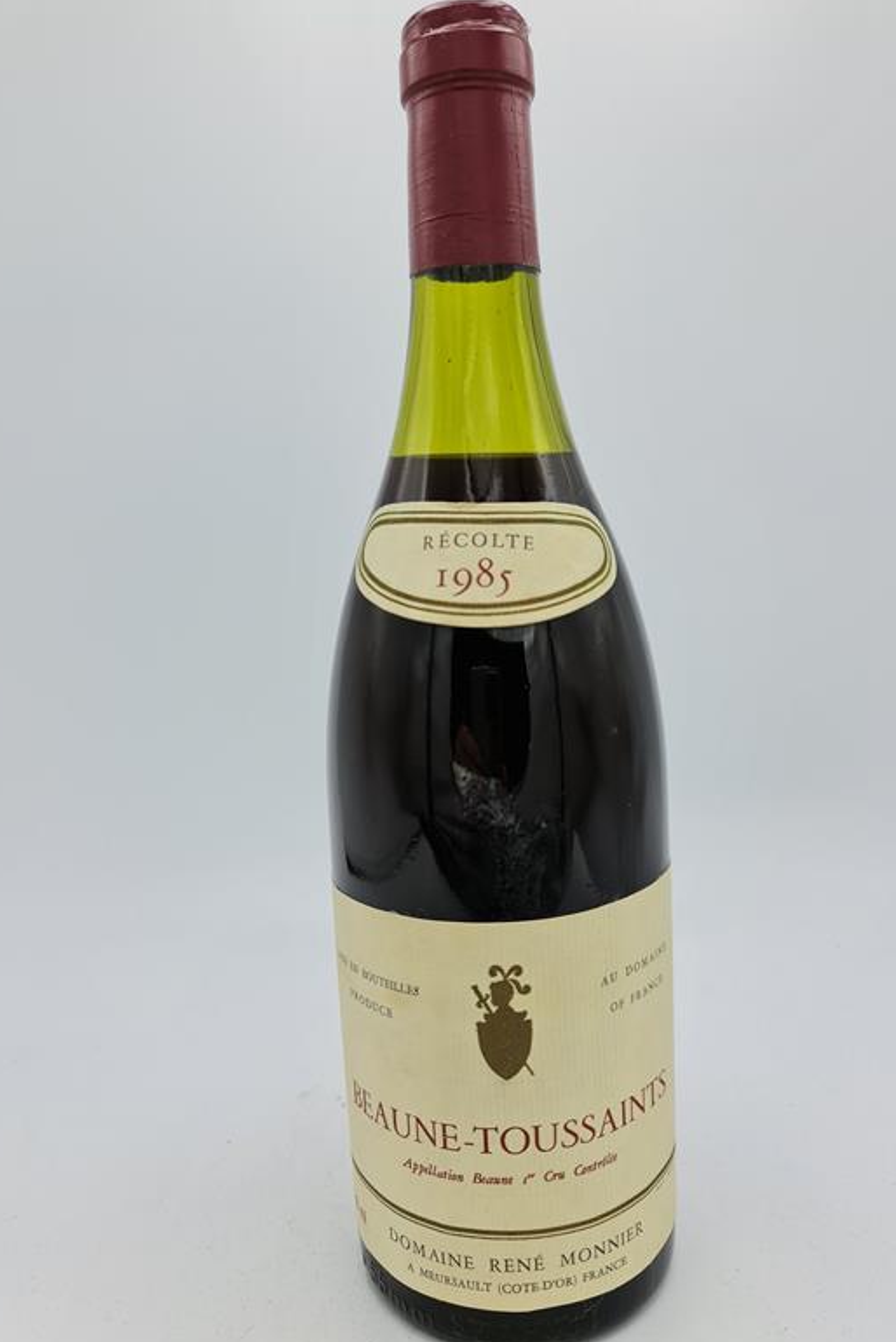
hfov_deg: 47.9
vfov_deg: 67.4
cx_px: 471
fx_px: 1007
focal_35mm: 27
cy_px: 683
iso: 50
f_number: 1.8
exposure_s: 1/343
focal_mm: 7
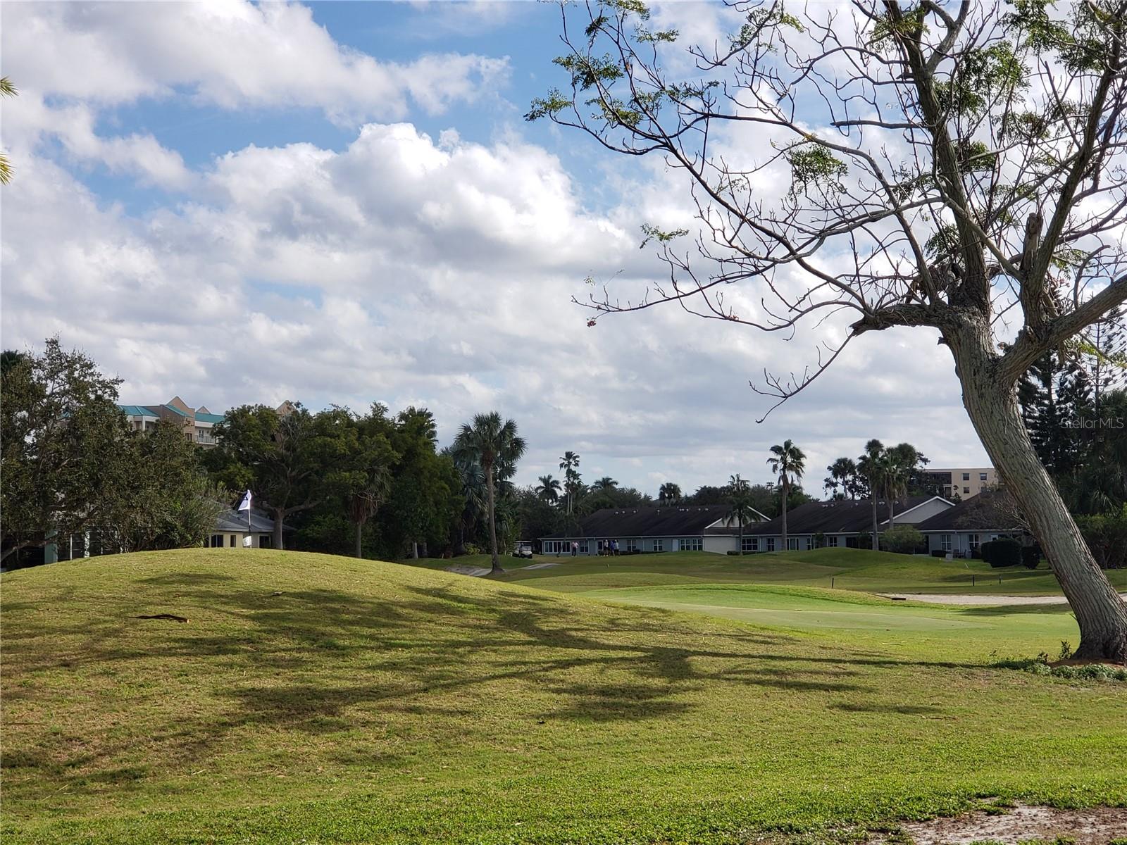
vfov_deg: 28.0
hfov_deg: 36.8
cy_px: 422
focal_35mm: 52
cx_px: 564
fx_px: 1693
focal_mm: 6
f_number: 2.4
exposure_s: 1/838
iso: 32
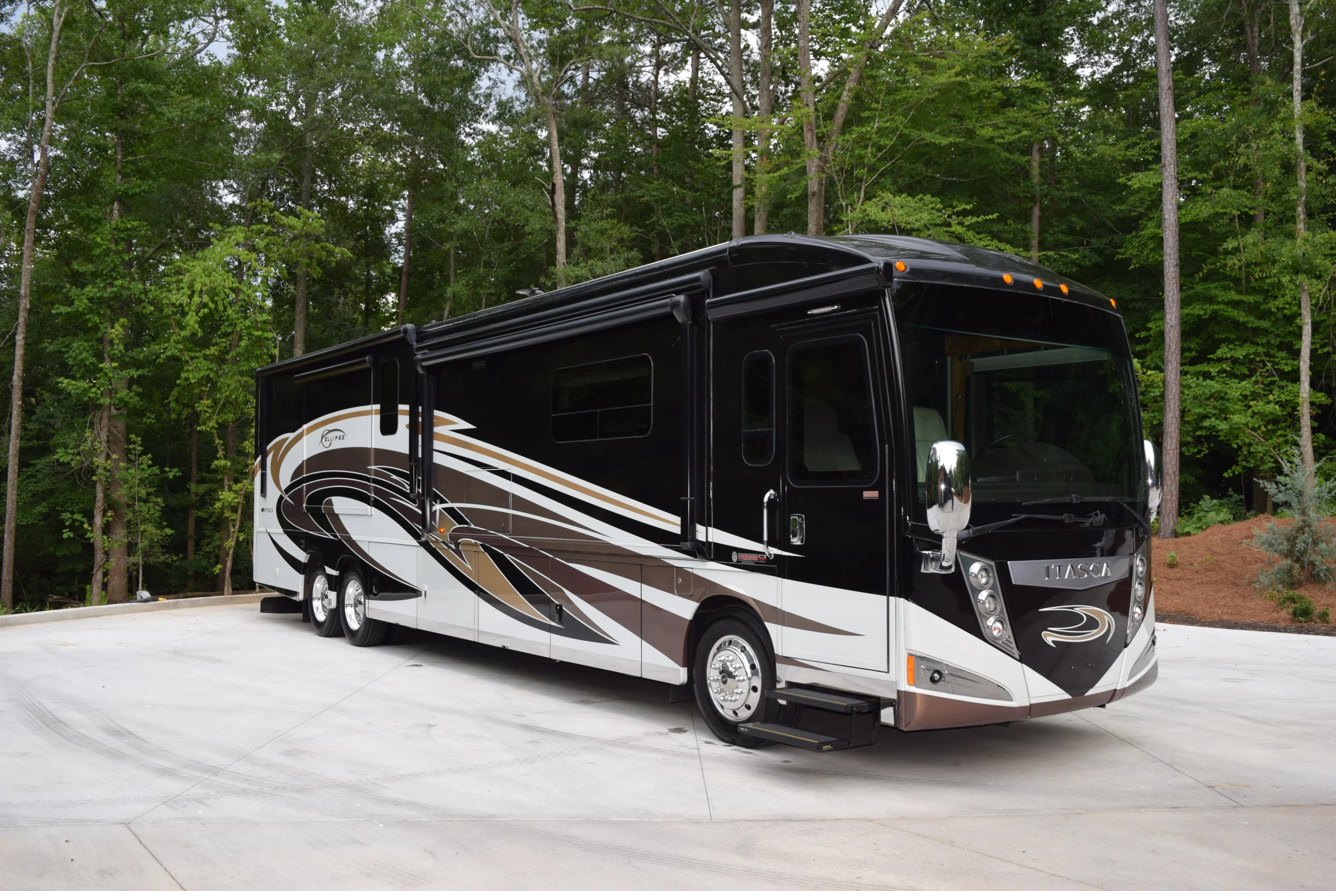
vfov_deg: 40.0
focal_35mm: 33
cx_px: 668
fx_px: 1225
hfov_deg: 57.2
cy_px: 446
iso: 250
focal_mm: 22
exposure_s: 1/125
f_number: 5.6
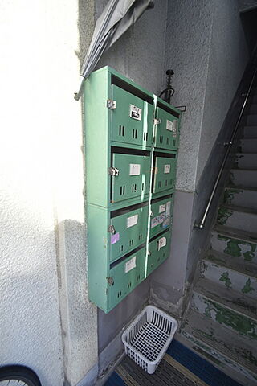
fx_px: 161
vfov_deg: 100.4
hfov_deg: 77.3
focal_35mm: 15
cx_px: 128
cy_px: 193
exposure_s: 1/60
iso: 100
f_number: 4
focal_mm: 10
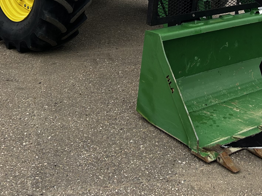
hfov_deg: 26.2
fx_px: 560
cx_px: 172
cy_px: -65
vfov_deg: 18.4
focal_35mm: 74
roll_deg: -1.4
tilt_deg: -4.8
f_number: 1.5
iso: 50
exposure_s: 1/1645
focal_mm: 5.7
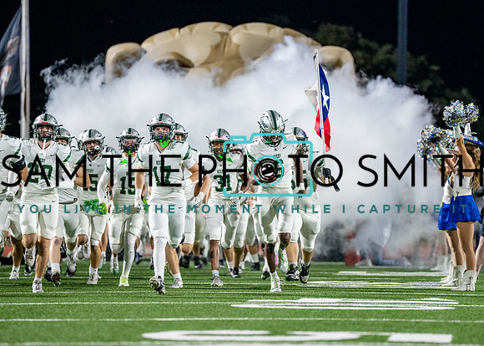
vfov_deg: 6.3
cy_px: 180
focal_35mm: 230
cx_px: 269
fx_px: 3158
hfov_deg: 8.8
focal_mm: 200
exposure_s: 1/1000
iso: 3200
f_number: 2.8
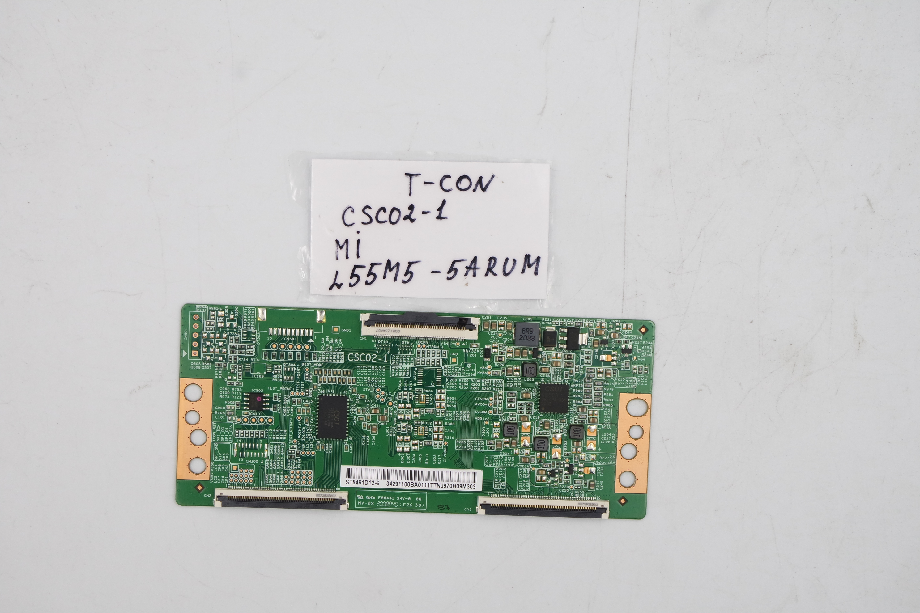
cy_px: 306
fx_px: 1840
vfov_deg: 18.9
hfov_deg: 28.1
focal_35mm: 72
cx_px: 460
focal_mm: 27
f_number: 5.6
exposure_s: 1/125
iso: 200
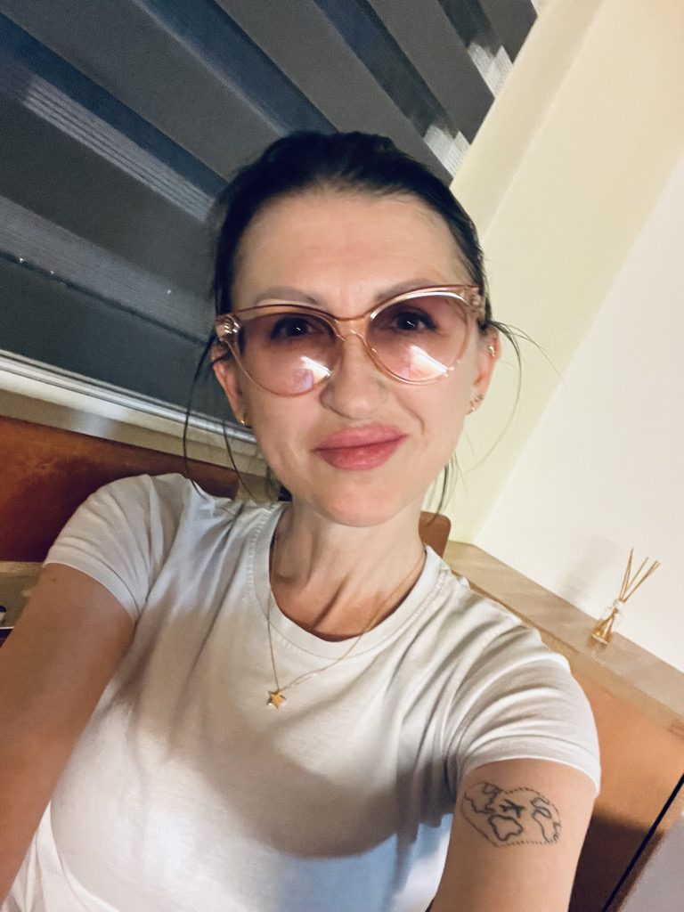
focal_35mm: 30
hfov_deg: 46.8
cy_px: 456
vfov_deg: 60.0
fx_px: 790
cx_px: 342
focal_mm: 2.71
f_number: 2.2
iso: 500
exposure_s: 1/25
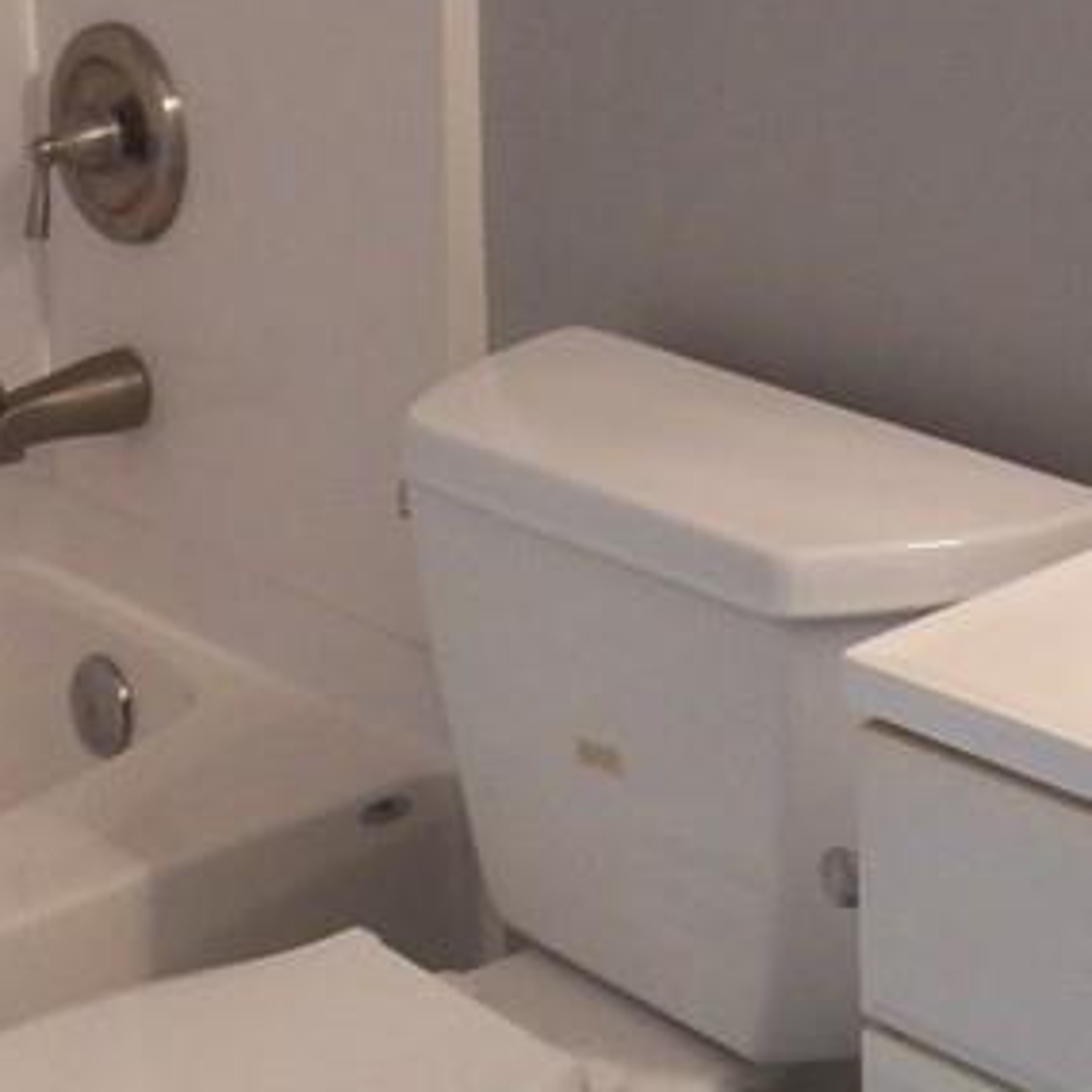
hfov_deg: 19.5
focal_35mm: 89
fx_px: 3176
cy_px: -226
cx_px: 663
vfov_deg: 18.5
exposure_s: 1/30
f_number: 2.8
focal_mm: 4.9
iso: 320
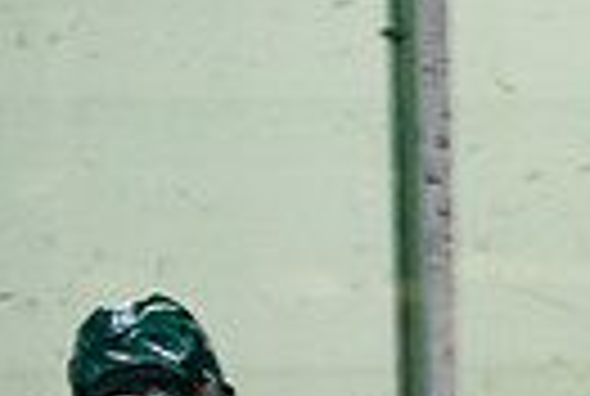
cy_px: 682
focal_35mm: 801
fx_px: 13157
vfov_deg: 1.7
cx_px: 1360
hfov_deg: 2.6
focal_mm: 130
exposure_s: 1/640
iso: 2000
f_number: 2.8
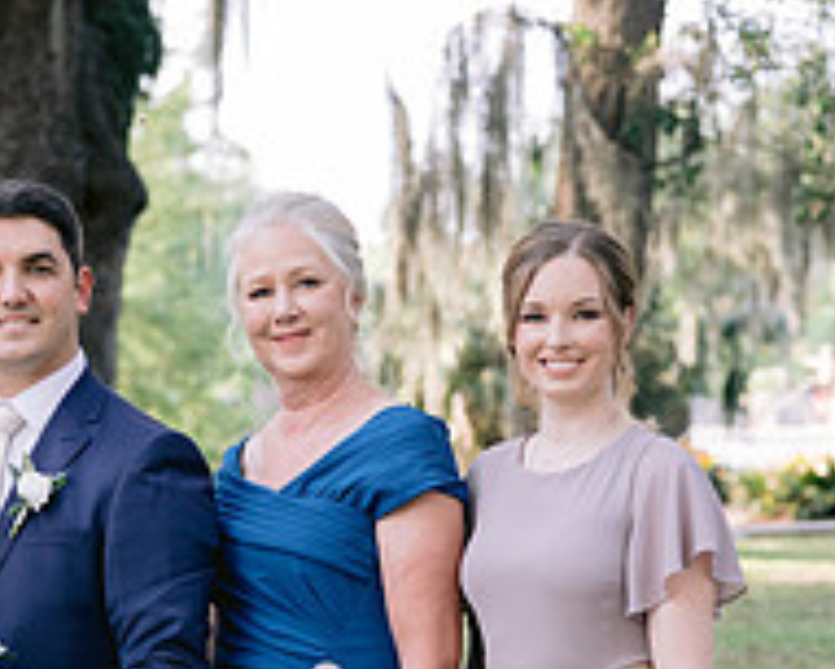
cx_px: 65
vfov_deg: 10.1
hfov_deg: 12.7
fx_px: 3734
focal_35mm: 151
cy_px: 817
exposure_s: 1/400
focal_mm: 50
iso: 400
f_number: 2.8
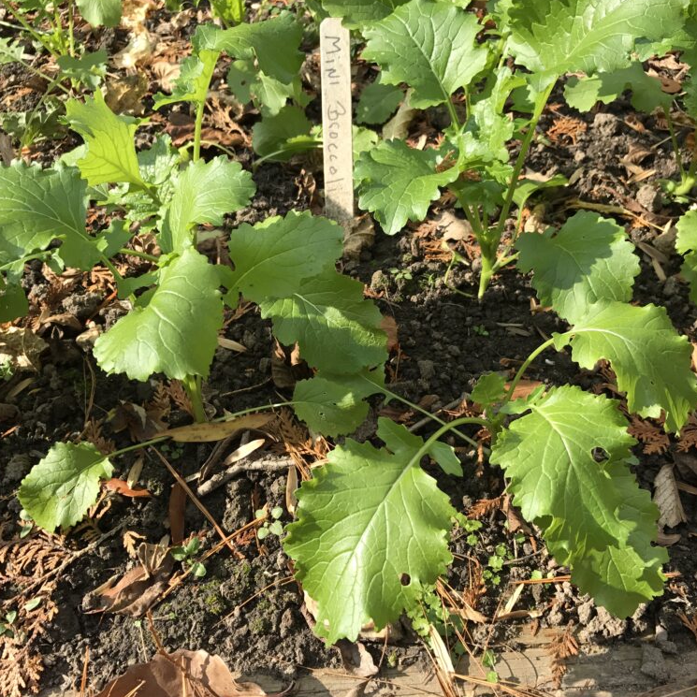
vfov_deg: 48.5
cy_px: 346
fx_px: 775
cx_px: 366
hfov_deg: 48.4
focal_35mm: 34
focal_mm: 3.99
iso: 20
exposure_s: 1/1041
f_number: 1.8
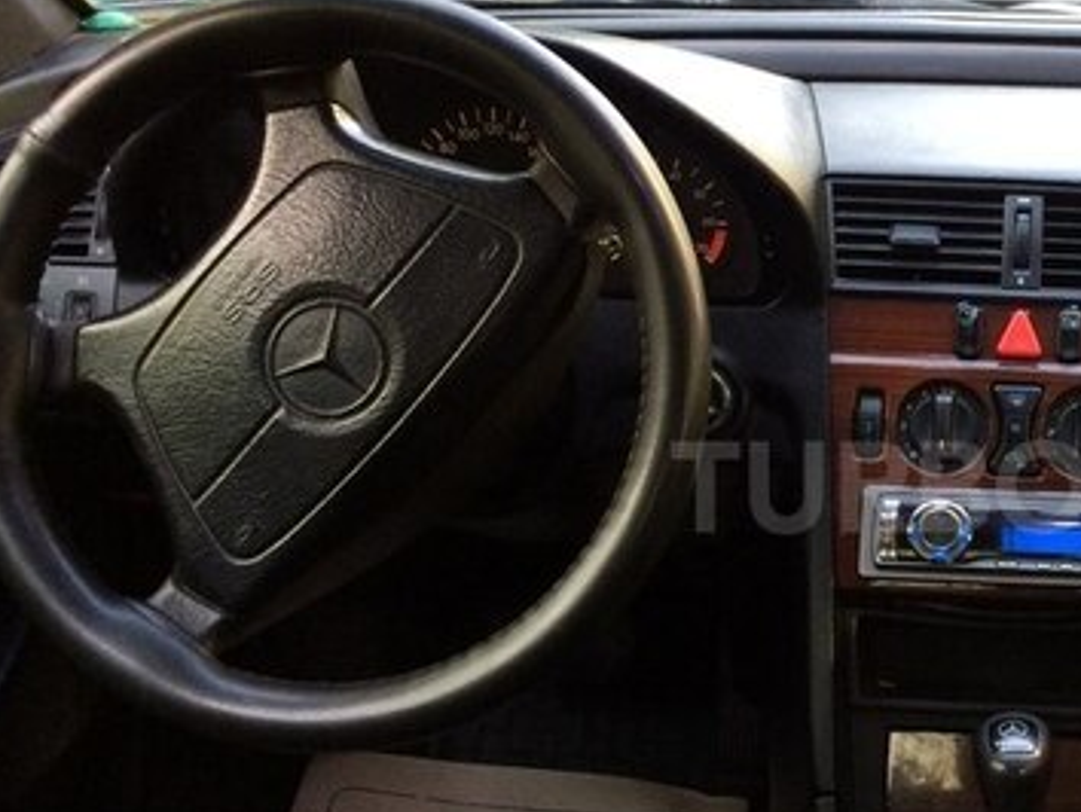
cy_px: 487
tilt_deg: -17.5
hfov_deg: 33.5
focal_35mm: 54
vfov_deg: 27.0
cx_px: 983
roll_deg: -2.2
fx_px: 1687
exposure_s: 1/33
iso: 80
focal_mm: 4.15
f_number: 2.2
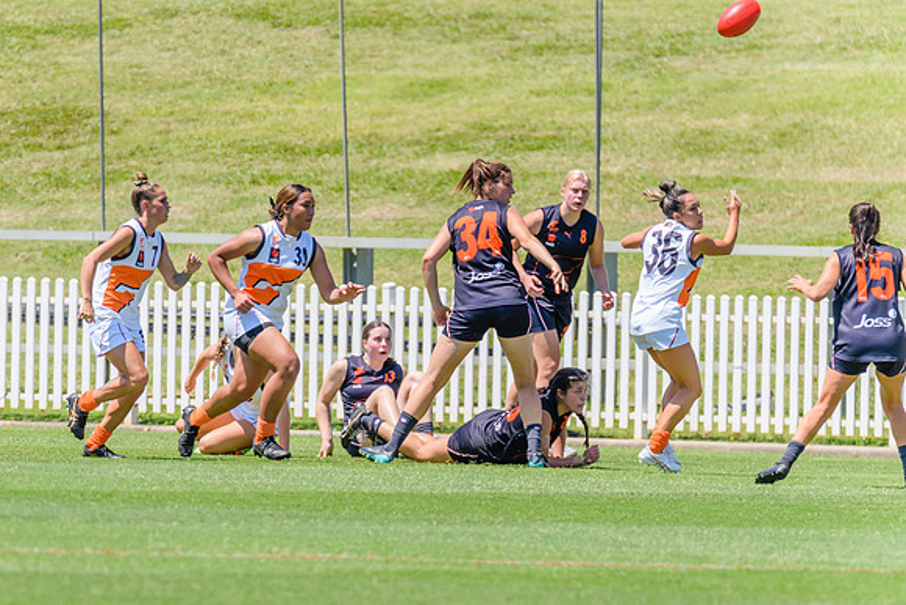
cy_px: 356
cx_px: 364
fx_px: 16652
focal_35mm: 662
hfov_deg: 3.1
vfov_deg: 2.1
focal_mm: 550
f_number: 9
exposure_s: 1/1600
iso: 800
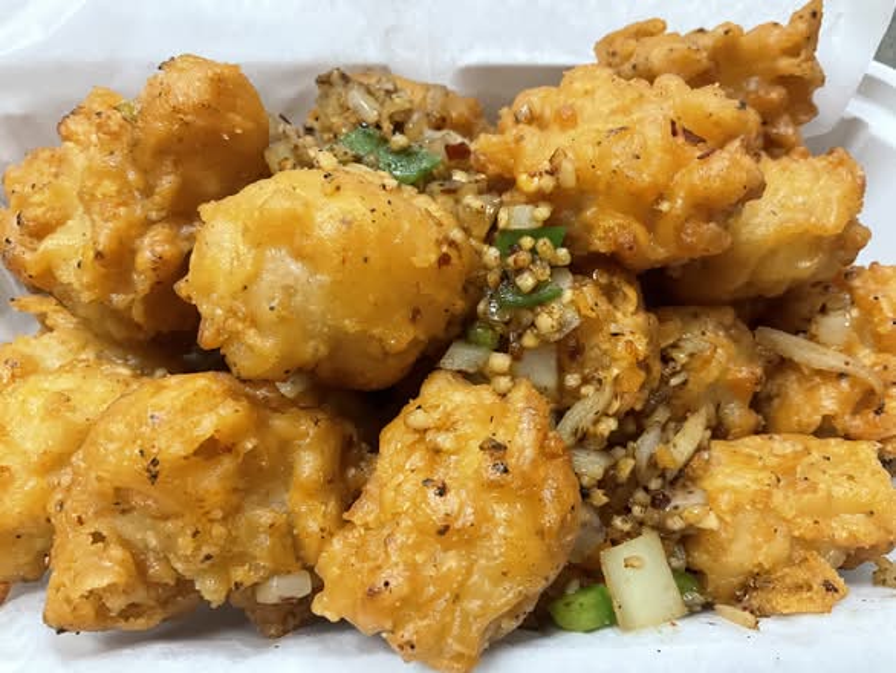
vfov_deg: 48.3
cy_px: 336
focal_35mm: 29
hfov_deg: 61.6
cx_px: 448
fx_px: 751
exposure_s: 1/60
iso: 200
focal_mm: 3
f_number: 1.8
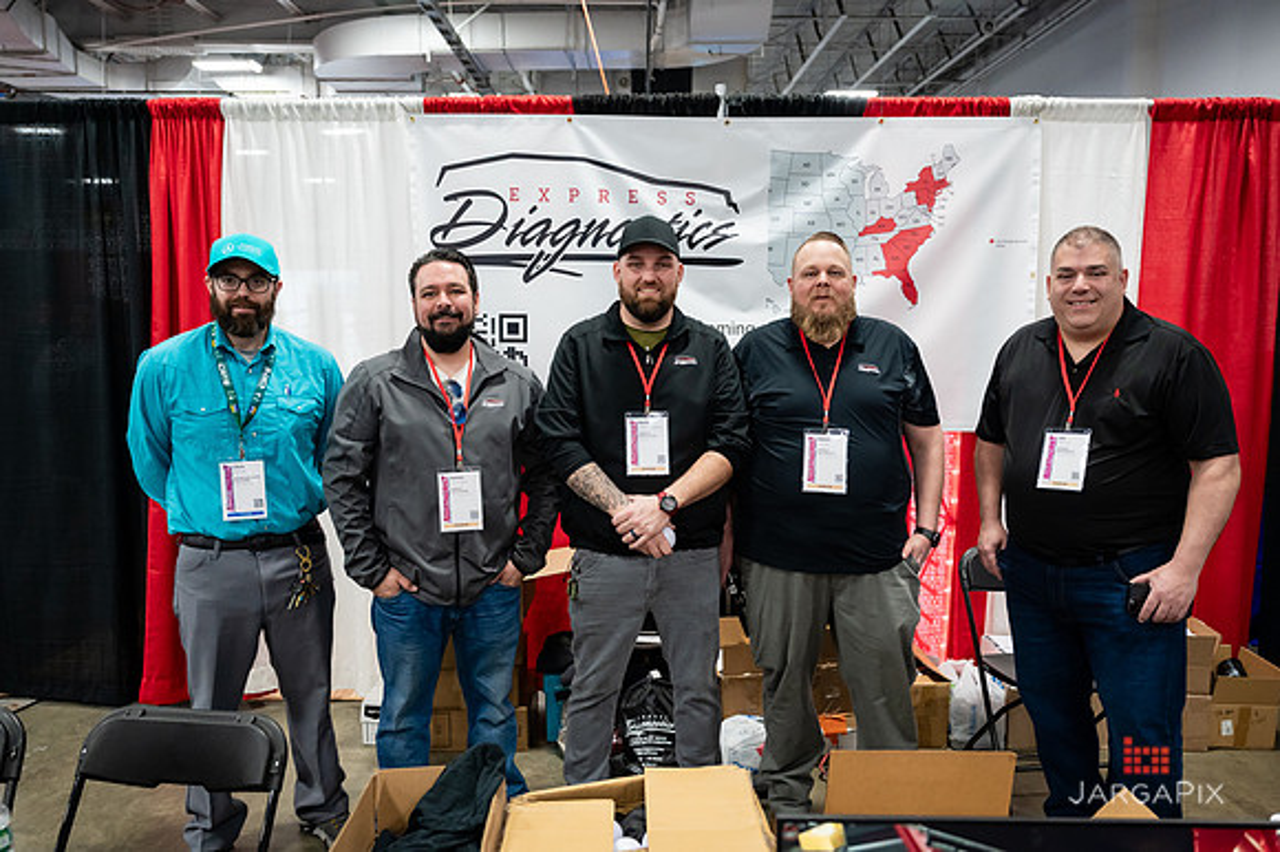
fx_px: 969
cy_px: 426
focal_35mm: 27
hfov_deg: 66.9
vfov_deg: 47.4
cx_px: 640
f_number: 3.2
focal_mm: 27
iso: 2500
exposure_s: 1/200
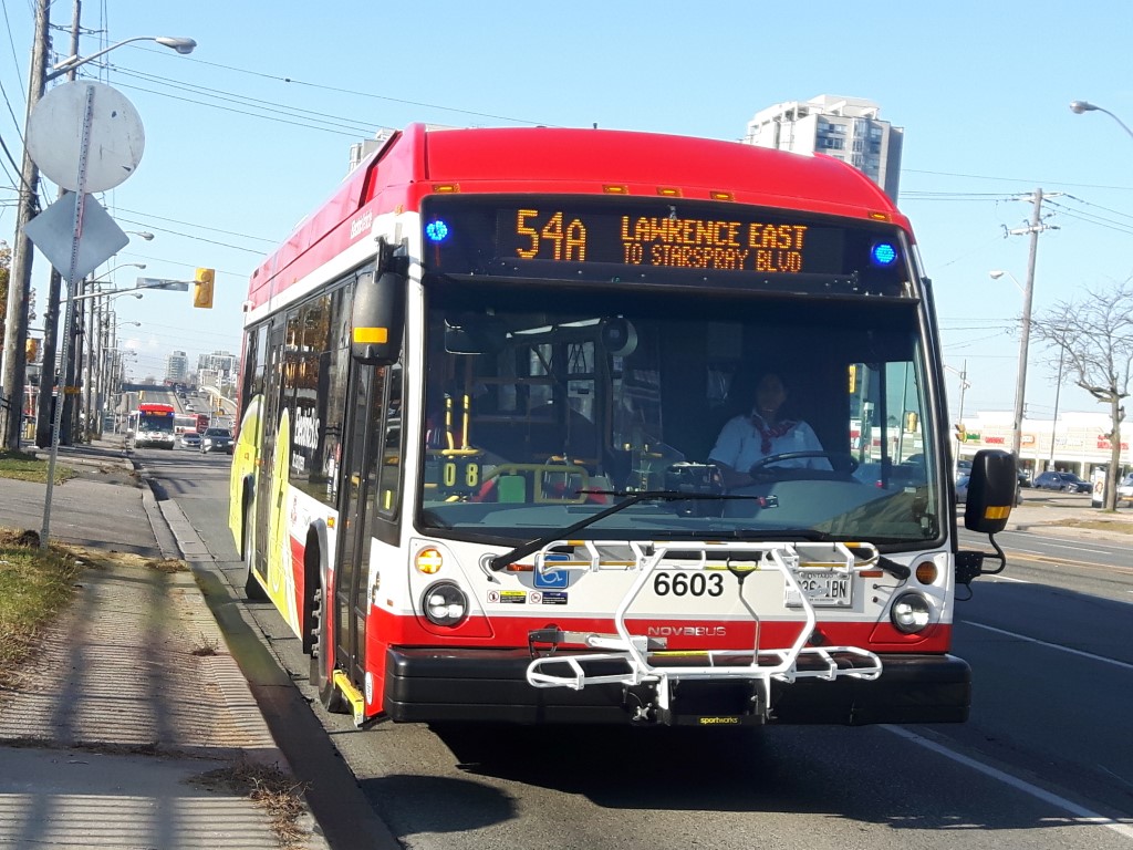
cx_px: 566
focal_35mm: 31
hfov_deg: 58.4
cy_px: 425
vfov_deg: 45.4
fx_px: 1015
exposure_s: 1/683
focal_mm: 3.7
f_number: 1.9
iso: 40
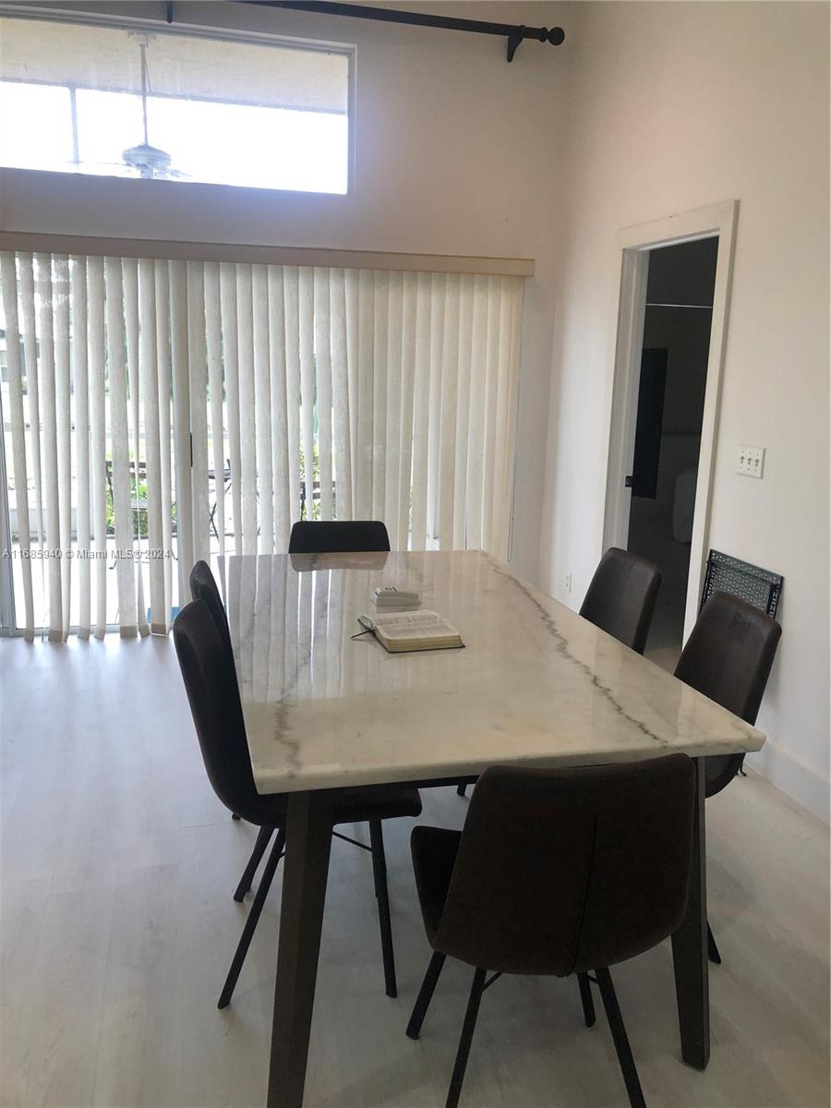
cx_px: 416
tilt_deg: -8.8
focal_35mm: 28
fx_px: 896
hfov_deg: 49.7
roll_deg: +0.2
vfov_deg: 63.4
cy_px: 554
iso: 25
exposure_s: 1/30
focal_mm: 3.99
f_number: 1.8
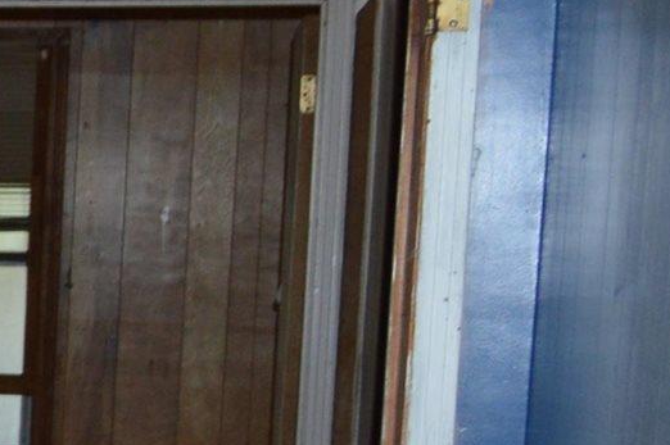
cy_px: 630
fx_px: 2956
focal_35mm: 159
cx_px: -1056
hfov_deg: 10.6
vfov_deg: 8.5
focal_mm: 18
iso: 400
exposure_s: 1/60
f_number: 3.5
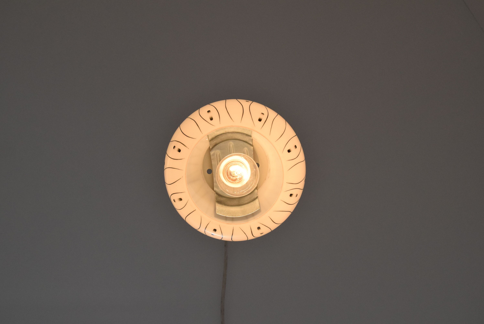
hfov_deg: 24.6
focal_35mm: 82
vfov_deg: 16.6
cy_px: 162
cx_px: 242
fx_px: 1110
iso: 1600
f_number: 10
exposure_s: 1/400
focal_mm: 55
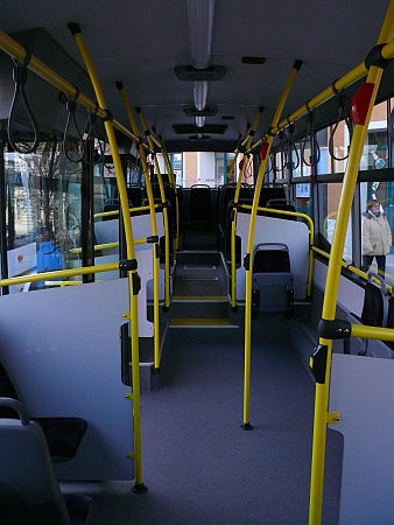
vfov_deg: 52.6
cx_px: 197
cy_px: 262
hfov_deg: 40.7
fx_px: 531
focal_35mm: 35
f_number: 4.5
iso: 400
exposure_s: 1/200
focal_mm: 7.4
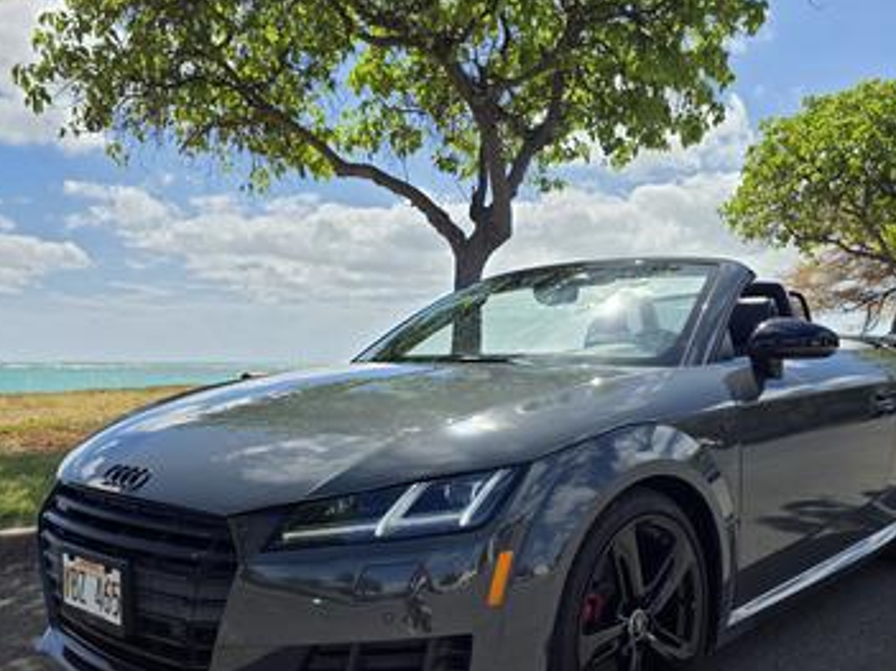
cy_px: 464
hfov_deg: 55.4
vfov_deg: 42.2
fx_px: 854
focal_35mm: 33
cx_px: 462
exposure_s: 1/7333
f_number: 1.7
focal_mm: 6.25
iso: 80
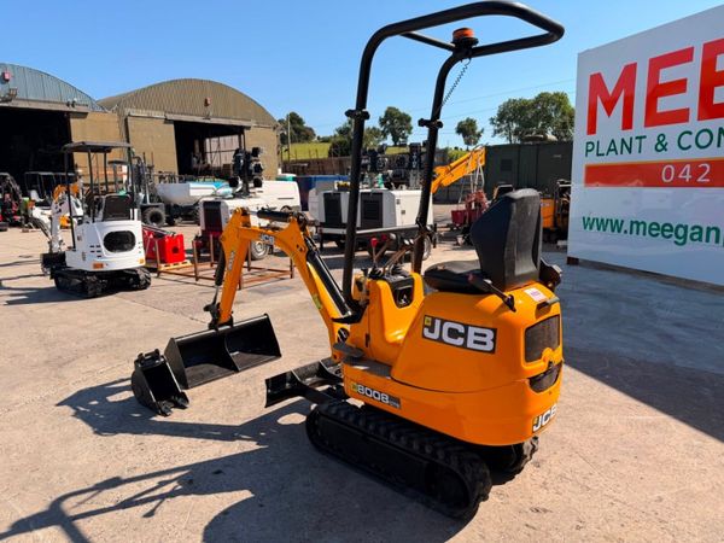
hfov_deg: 71.6
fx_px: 502
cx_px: 362
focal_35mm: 24
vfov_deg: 56.8
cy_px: 272
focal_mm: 6.76
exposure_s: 1/3425
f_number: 1.78
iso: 80
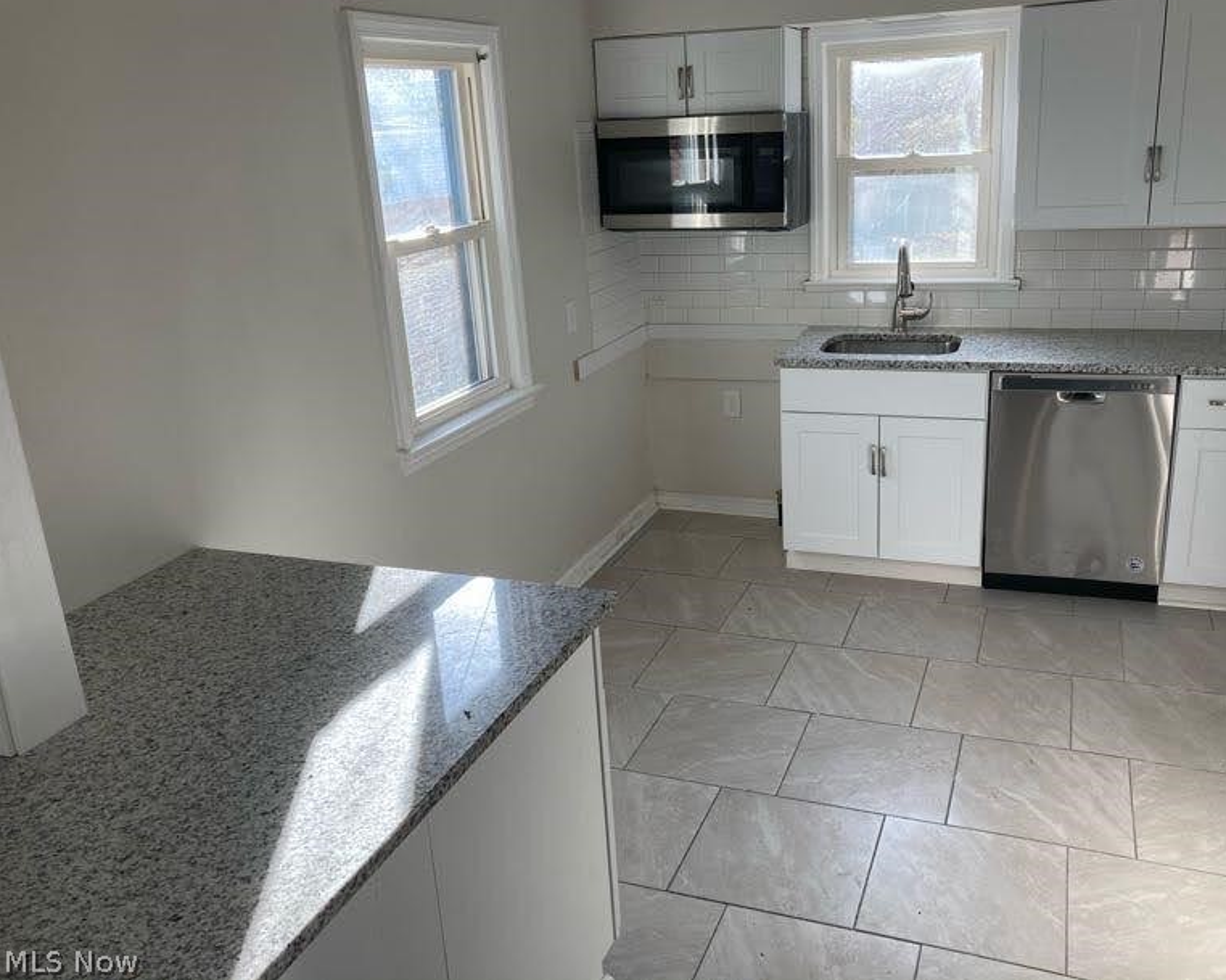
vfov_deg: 48.5
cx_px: 669
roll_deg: +3.9
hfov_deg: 58.7
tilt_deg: -15.8
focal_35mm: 30
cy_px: 479
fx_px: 1088
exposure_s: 1/121
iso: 32
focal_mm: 3.99
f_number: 1.8
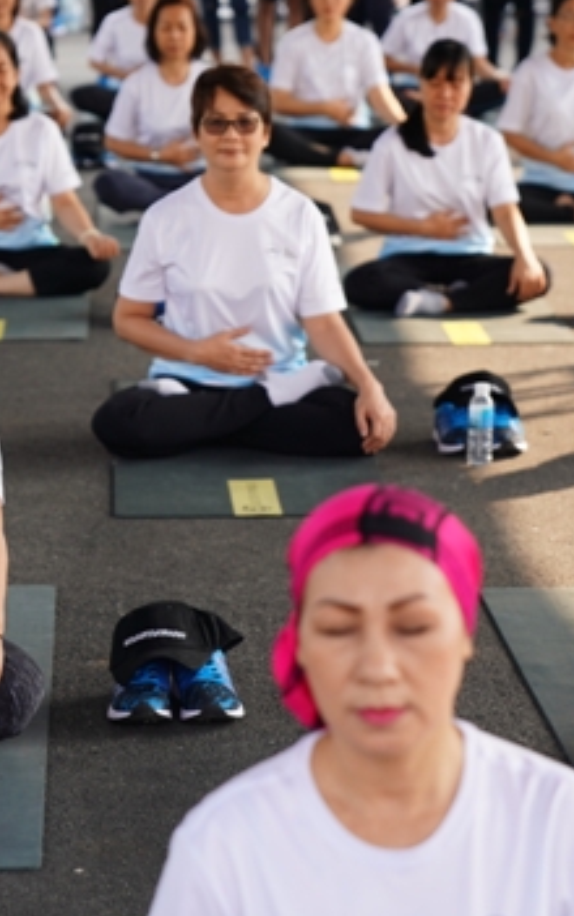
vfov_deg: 16.1
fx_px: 3247
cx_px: 81
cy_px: 479
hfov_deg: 10.1
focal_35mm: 130
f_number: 2.8
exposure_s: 1/320
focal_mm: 70
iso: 100
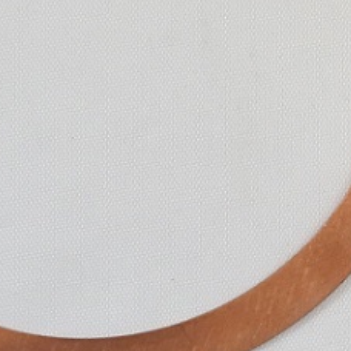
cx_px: 610
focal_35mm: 195
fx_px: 2237
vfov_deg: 8.7
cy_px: -246
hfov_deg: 8.6
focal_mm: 13.1
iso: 400
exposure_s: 1/200
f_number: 4
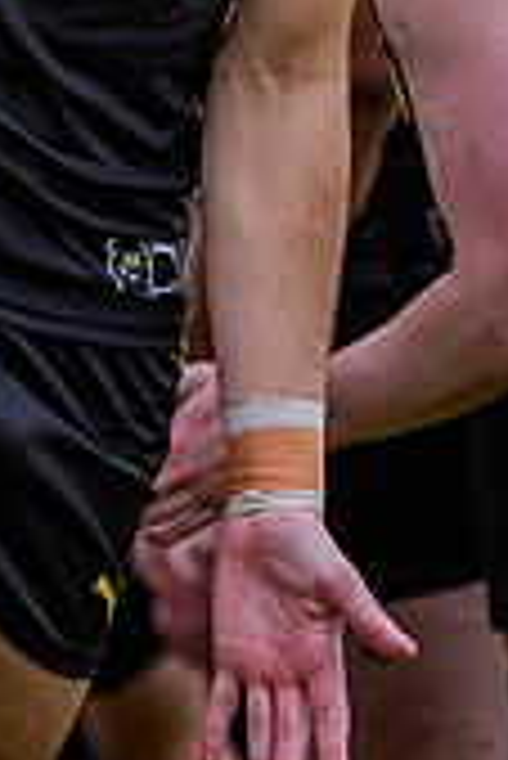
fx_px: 21840
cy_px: -400
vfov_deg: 2.0
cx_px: 368
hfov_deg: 1.3
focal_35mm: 1034
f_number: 2.8
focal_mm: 135
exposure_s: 1/1600
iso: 250
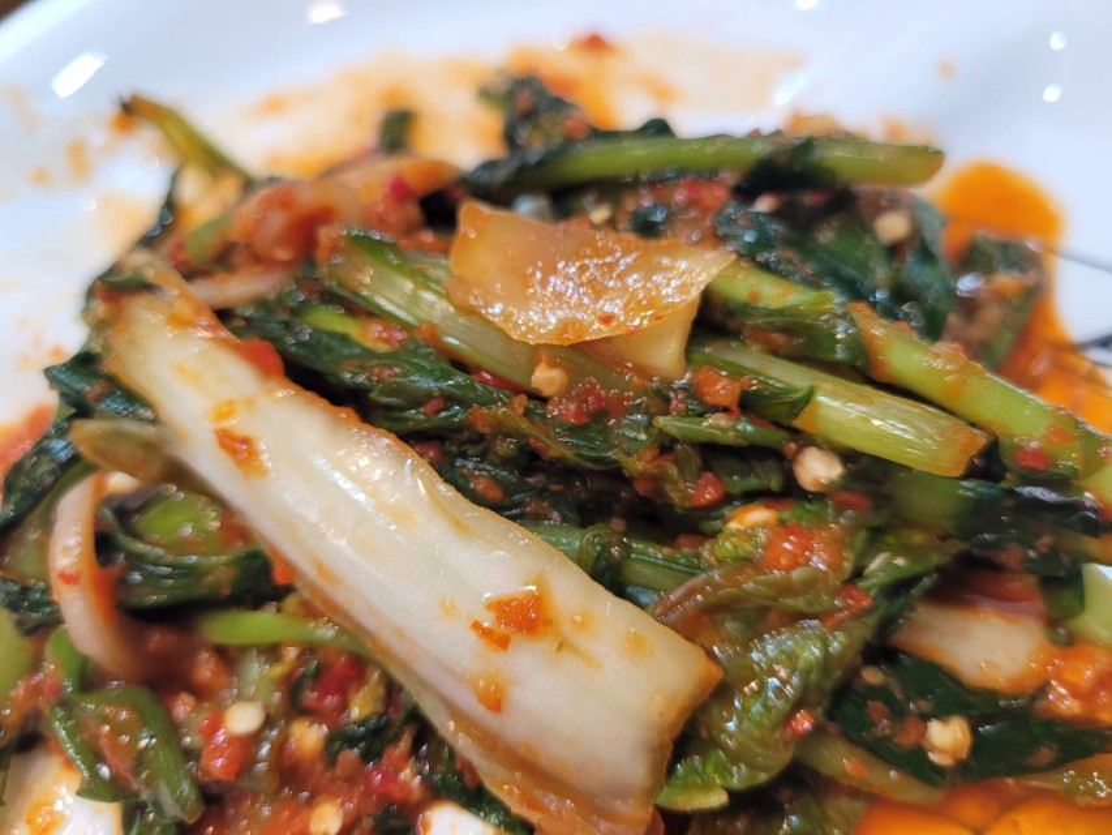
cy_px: 418
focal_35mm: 26
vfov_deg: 53.1
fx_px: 835
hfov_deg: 67.3
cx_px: 556
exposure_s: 1/120
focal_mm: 5.4
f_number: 1.8
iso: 250
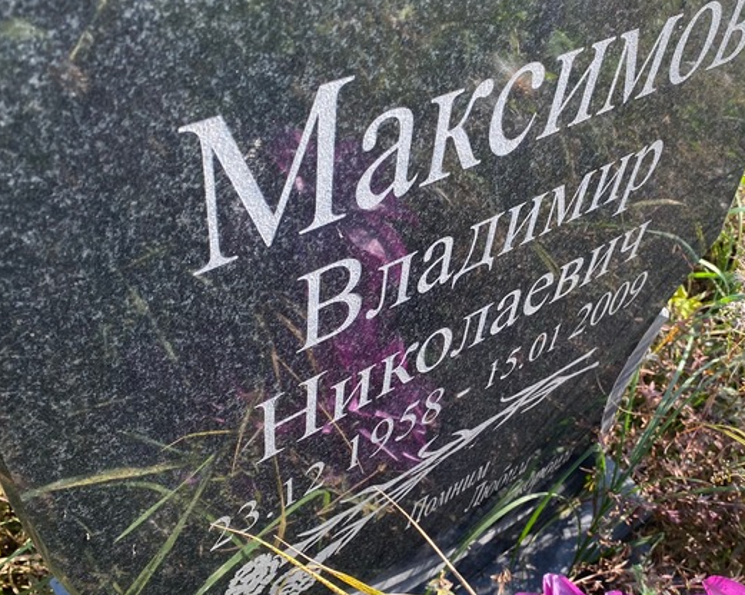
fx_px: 859
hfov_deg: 46.1
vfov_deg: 38.2
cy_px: 313
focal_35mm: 39
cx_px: 499
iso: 32
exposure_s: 1/327
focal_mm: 4.25
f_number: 1.8
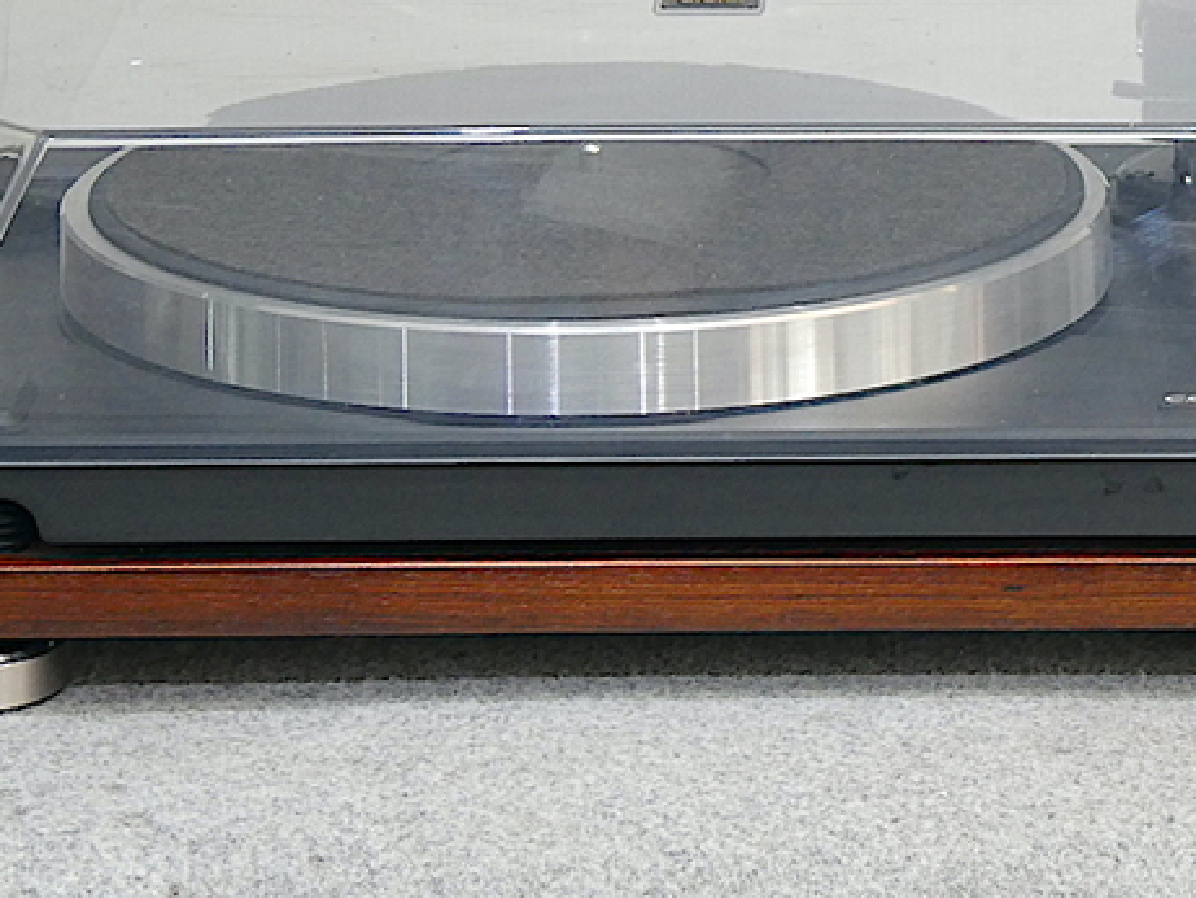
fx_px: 6048
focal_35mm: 175
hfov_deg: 11.3
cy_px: 314
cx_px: 861
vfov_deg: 8.5
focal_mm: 15
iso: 200
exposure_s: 1/15
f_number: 4.8
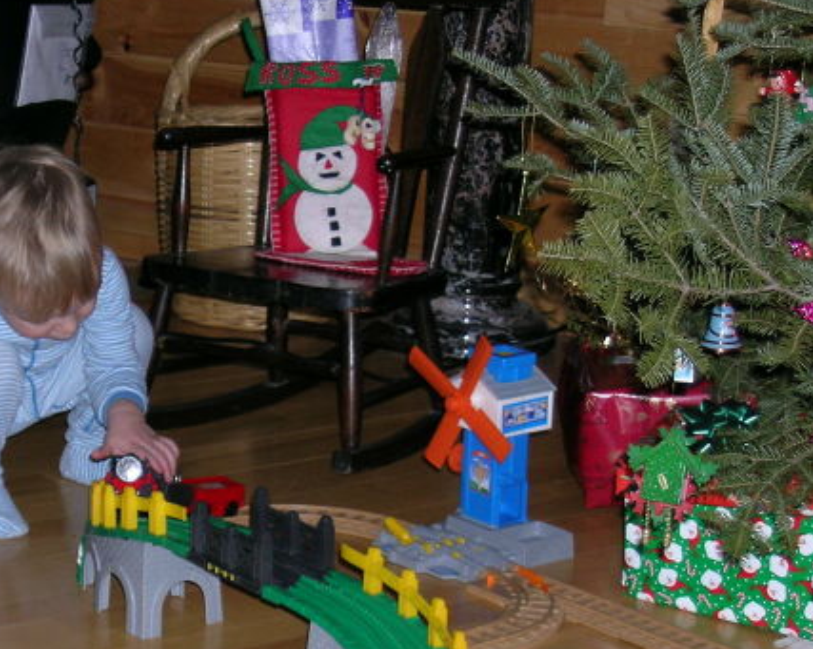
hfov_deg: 19.5
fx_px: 2332
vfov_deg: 15.8
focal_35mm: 97
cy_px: 436
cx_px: 122
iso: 92
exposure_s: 1/60.1
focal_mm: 11.1
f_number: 3.5
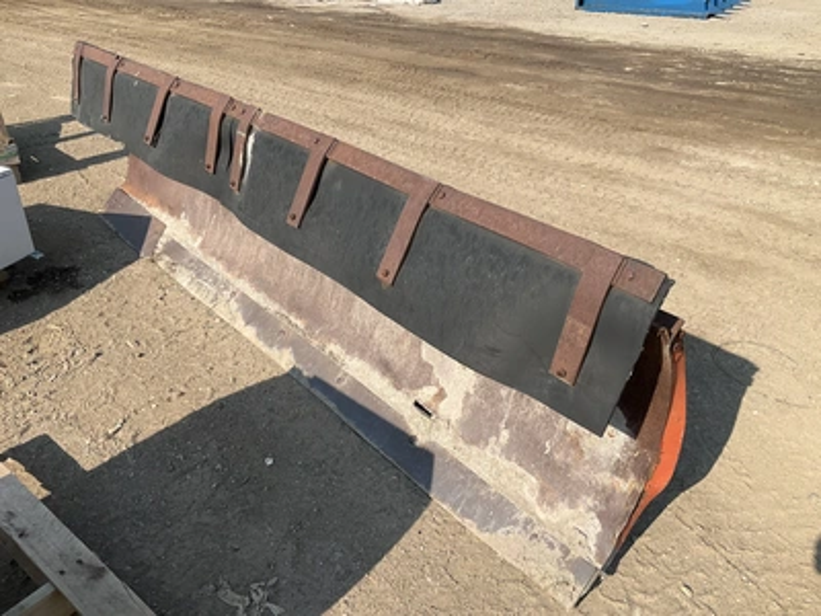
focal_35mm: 29
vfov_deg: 48.2
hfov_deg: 61.7
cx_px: 410
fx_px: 688
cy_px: 308
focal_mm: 3
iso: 25
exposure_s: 1/1451
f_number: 1.8
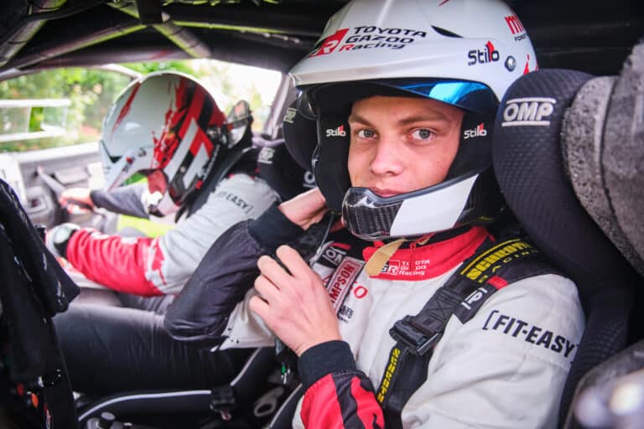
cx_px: 322
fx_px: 429
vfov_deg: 53.1
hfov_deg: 73.7
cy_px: 214
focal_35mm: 24
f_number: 2.8
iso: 640
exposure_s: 1/320
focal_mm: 16
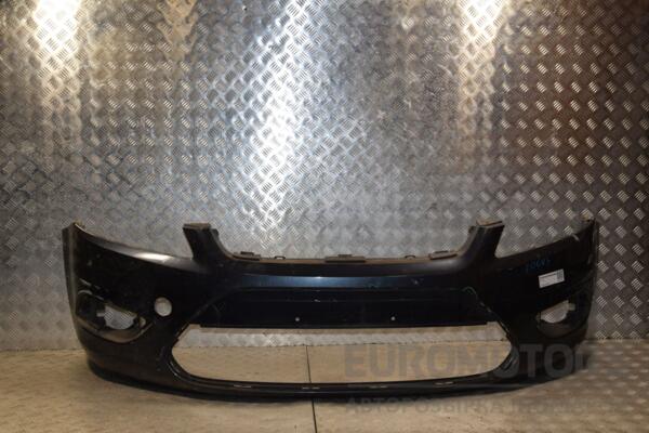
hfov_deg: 46.4
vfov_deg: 31.9
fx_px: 757
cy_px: 216
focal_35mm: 42
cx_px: 324
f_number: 9
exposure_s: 1/200
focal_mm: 28
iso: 800
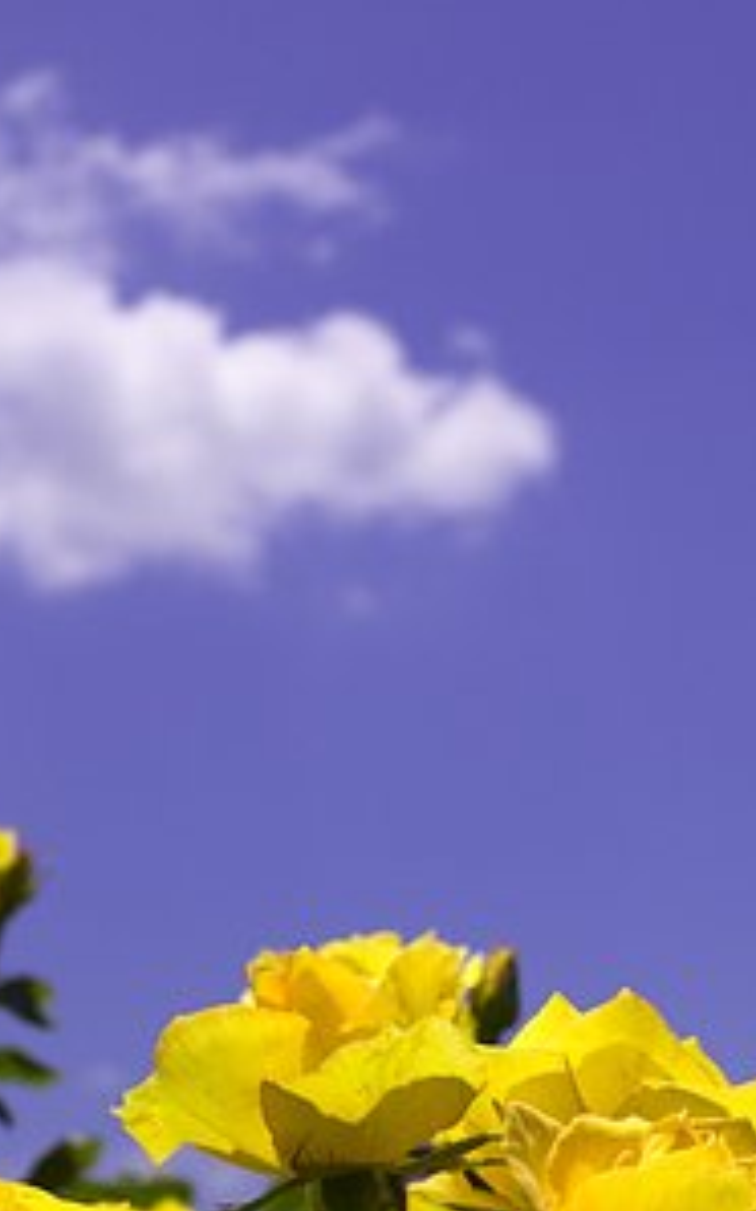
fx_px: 3465
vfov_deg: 19.8
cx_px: 240
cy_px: 760
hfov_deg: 12.4
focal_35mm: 105
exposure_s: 1/1000
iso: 200
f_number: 8
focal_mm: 40
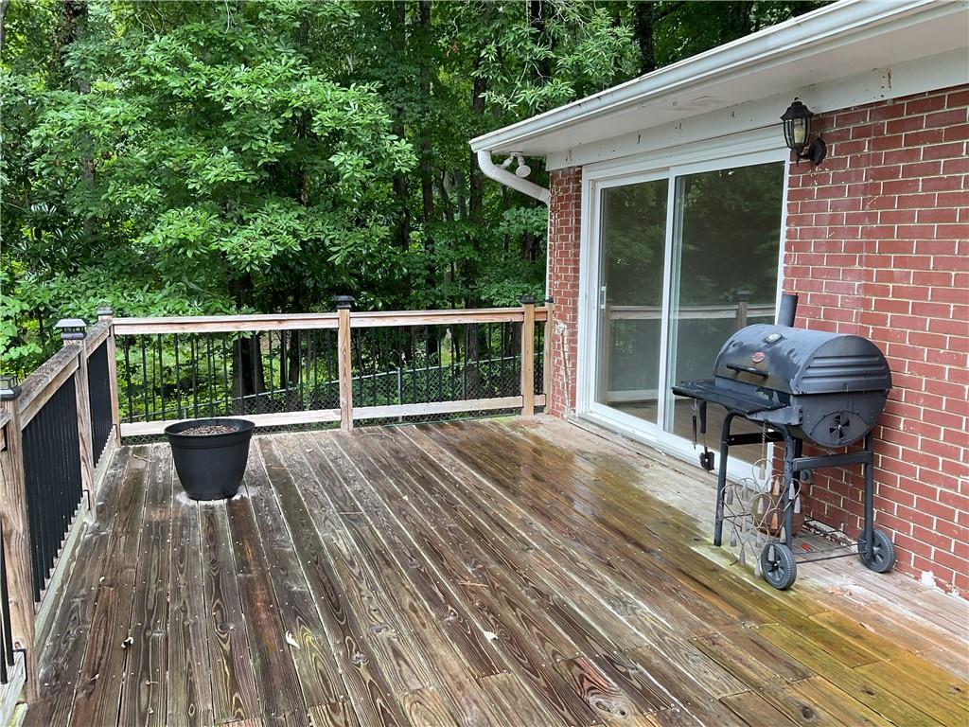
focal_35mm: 29
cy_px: 364
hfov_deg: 61.7
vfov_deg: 48.2
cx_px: 484
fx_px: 812
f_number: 1.8
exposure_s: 1/120
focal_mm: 3
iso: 32
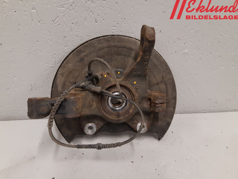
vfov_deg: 51.3
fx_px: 186
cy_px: 92
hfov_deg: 65.3
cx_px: 120
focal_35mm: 27
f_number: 1.7
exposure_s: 1/50
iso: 160
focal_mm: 3.93
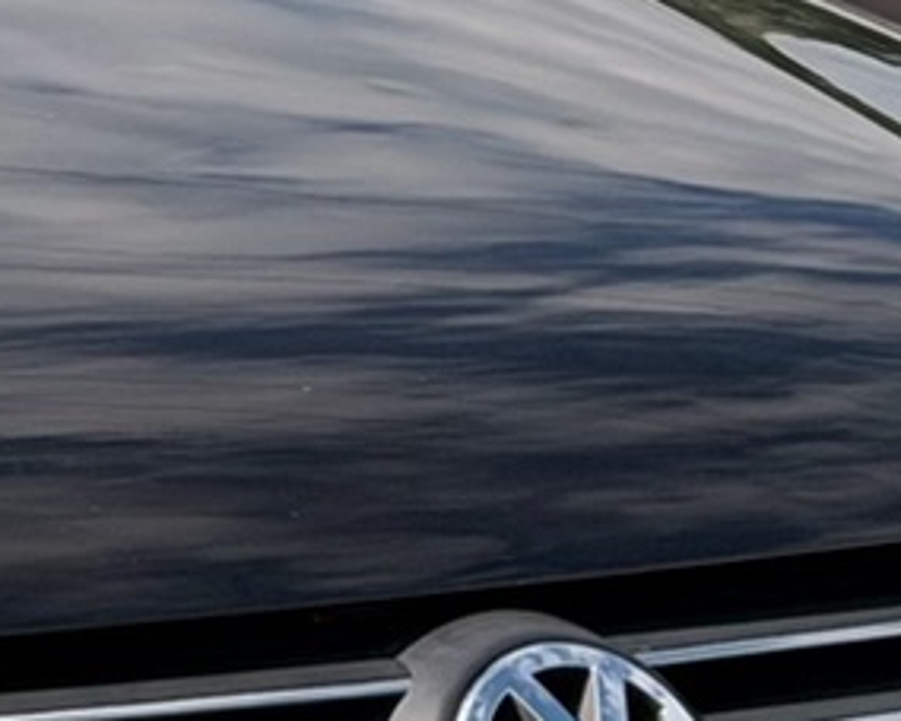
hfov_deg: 5.5
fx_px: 9010
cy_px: 445
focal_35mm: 338
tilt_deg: -10.5
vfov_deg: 4.6
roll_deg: +1.1
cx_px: -1183
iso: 64
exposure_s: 1/2976
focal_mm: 6.76
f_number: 1.78
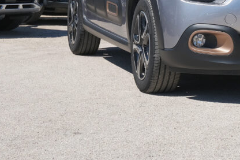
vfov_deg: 9.8
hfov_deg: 14.6
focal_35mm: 138
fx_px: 920
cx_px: 246
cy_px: -23
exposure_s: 1/250
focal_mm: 37.4
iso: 160
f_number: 9
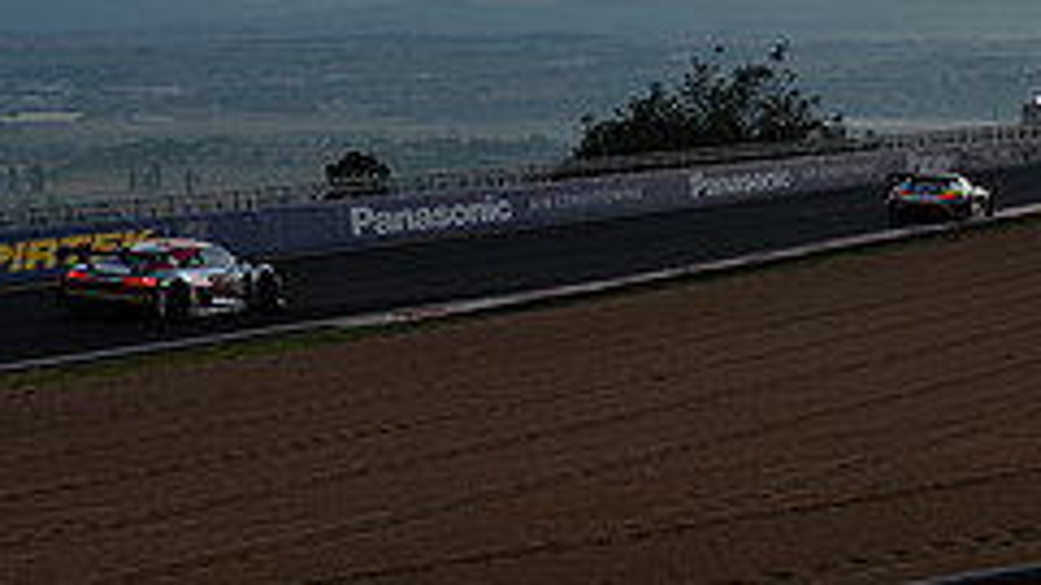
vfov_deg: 9.5
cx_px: 560
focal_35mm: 126
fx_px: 3478
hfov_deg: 17.0
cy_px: -21
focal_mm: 35
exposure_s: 1/500
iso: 100
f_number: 2.2
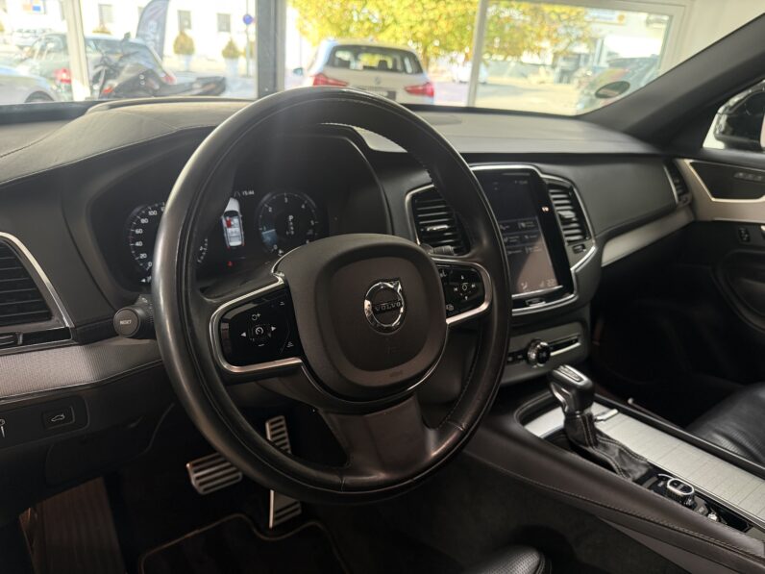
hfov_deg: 71.6
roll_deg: -4.5
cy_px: 287
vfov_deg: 56.8
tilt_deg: -23.4
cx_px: 382
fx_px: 530
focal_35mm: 24
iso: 400
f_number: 1.78
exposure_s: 1/57
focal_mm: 6.76
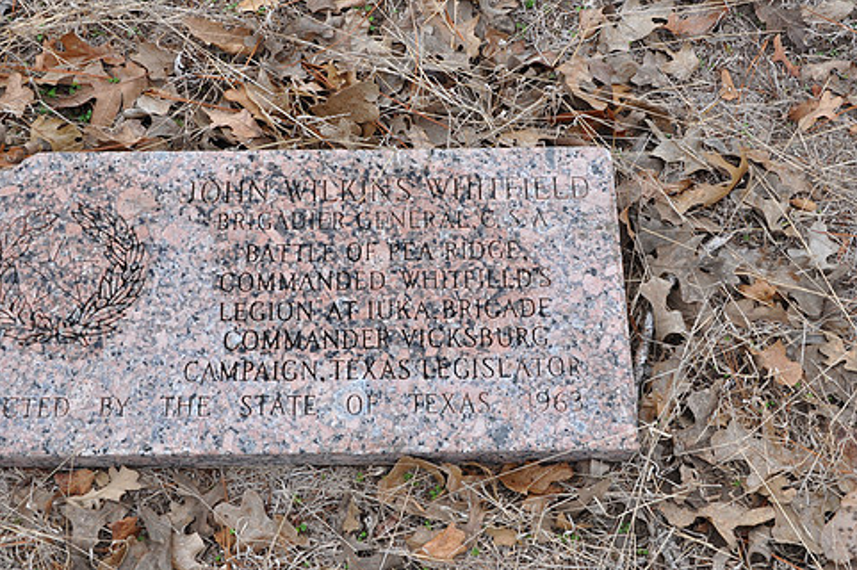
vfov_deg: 28.6
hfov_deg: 41.9
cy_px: 270
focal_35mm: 47
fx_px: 1118
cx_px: 412
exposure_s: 1/50
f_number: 7.1
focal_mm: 26
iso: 200
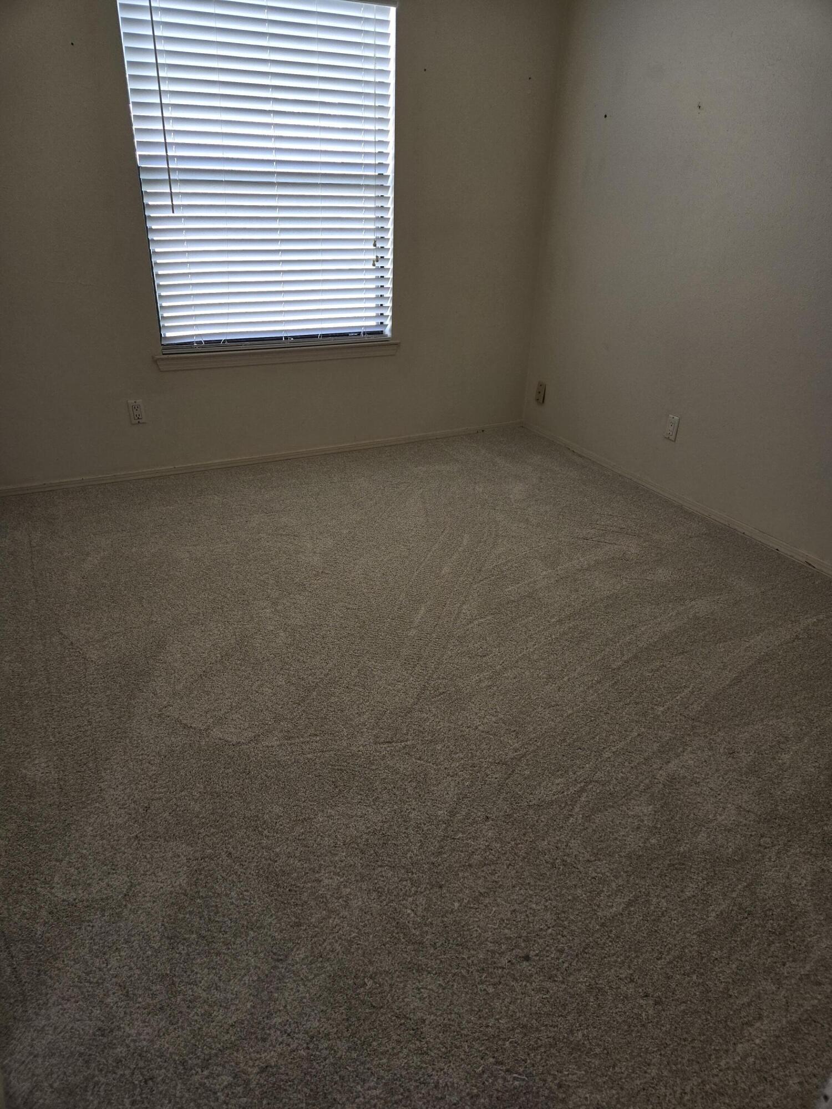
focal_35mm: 23
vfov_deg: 73.9
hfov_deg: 58.9
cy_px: 554
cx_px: 416
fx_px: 737
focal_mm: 5.4
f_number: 1.8
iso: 50
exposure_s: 1/60
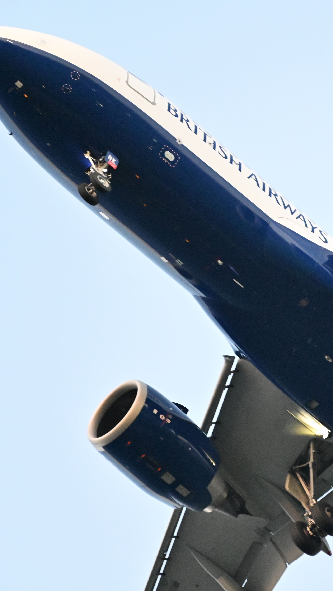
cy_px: 295
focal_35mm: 788
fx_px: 12368
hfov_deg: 1.5
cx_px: 352
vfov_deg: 2.7
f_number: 5.6
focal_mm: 500
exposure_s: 1/1000
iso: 10000
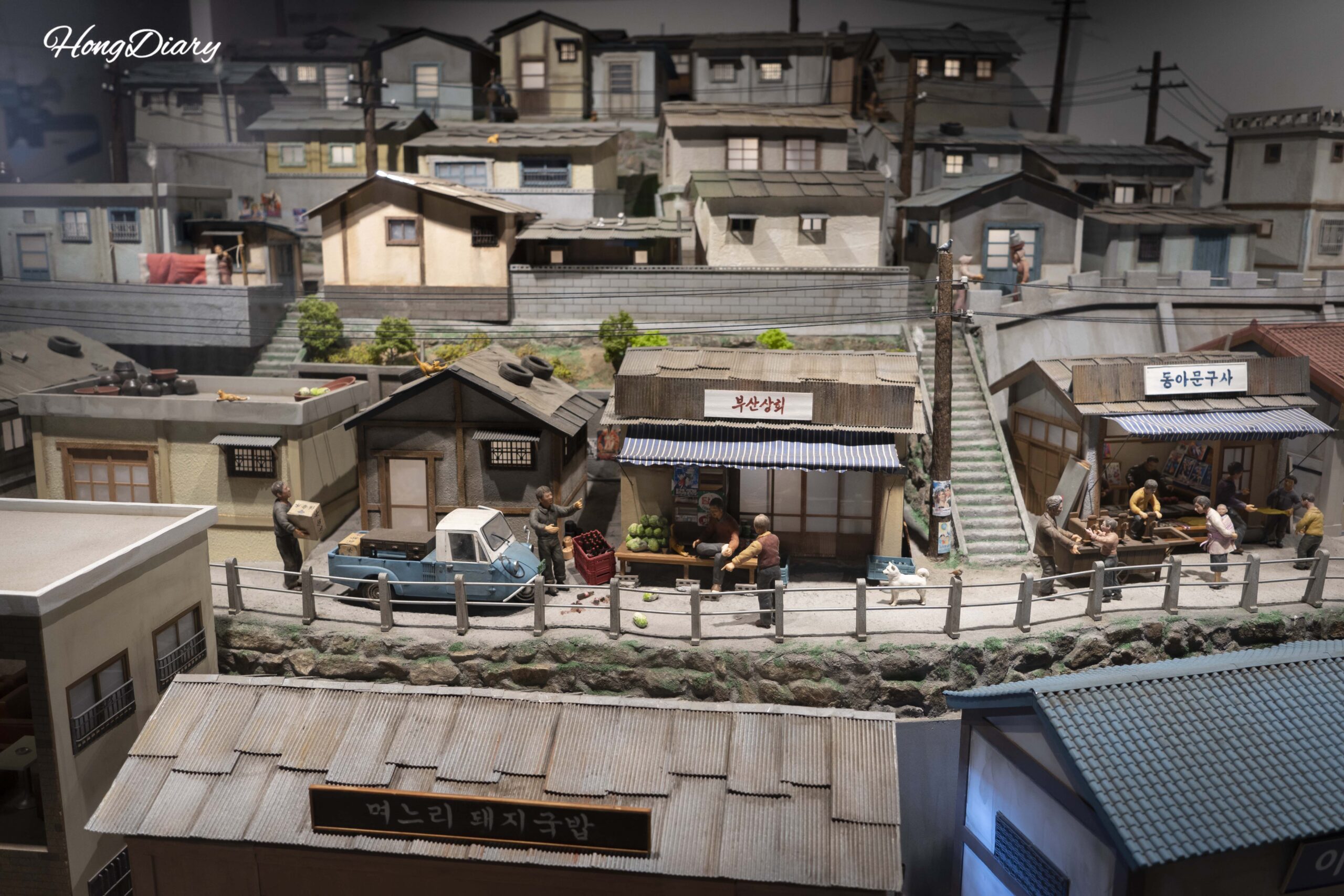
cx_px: 672
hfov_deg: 63.7
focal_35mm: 29
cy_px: 448
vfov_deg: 45.0
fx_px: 1083
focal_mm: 29
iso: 640
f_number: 4
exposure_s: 1/160
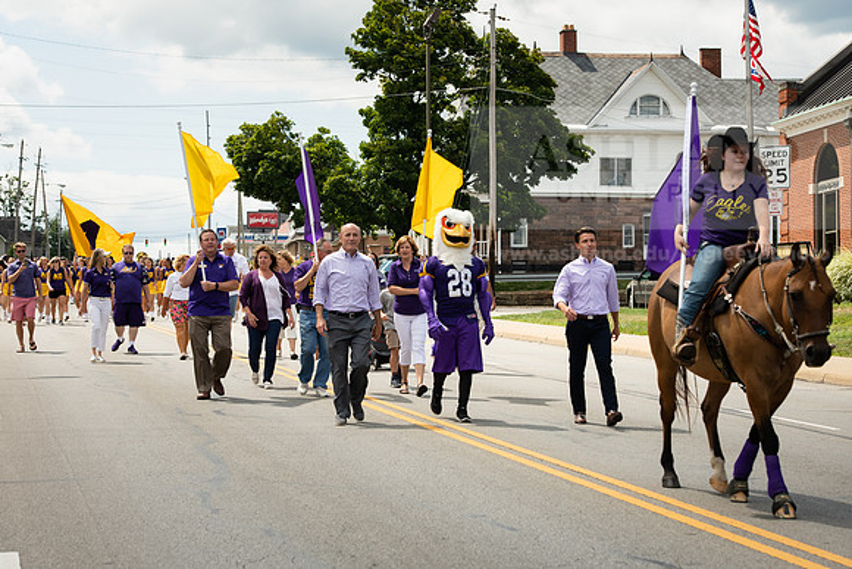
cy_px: 284
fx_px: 2130
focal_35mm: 90
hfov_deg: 22.6
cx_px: 426
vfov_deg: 15.2
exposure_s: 1/640
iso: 250
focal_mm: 90
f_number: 8
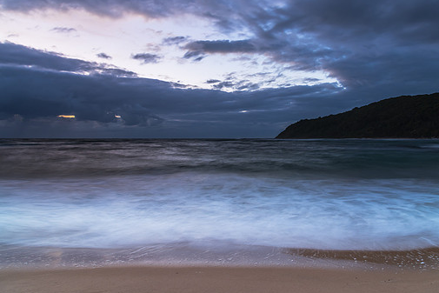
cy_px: 129
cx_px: 245
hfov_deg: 65.3
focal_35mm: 28
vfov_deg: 46.3
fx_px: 342
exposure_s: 4
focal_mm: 24
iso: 250
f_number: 7.1
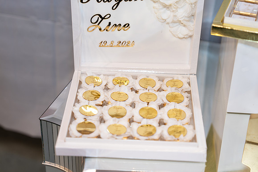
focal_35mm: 70
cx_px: 129
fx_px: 502
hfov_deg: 28.8
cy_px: 86
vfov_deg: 19.5
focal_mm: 70
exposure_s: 1/160
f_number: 2.8
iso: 800
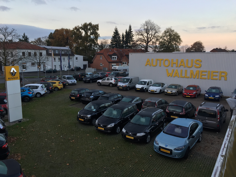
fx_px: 198
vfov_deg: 48.2
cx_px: 118
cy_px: 88
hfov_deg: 61.7
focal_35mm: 29
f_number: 2.2
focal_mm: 4.15
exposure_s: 1/100
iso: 40
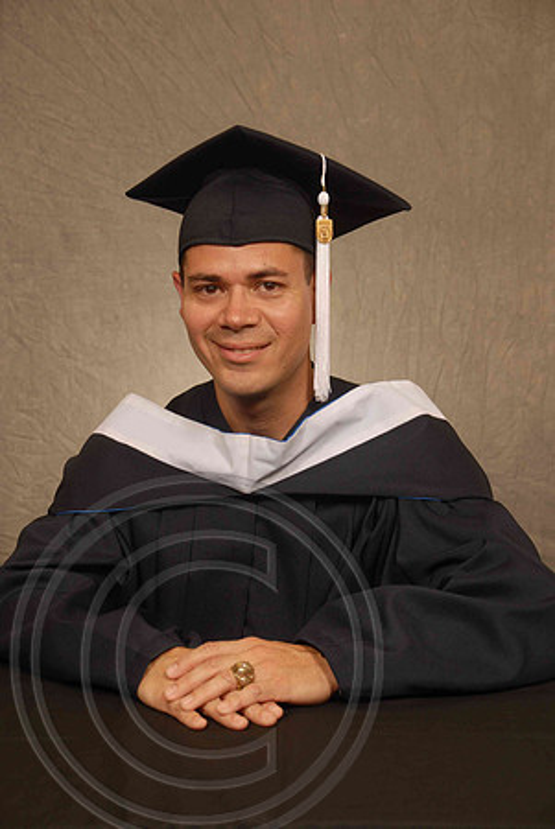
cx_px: 278
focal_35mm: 78
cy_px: 414
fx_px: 1799
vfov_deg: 26.0
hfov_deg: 17.5
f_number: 5.6
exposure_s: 1/125
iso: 200
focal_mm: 52
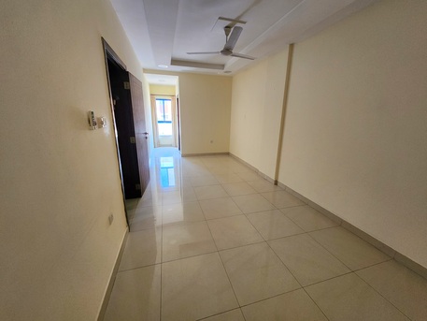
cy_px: 160
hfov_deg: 106.2
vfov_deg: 89.9
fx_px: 160
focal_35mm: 13
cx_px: 214
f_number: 2.2
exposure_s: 1/33
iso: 500
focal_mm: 2.2
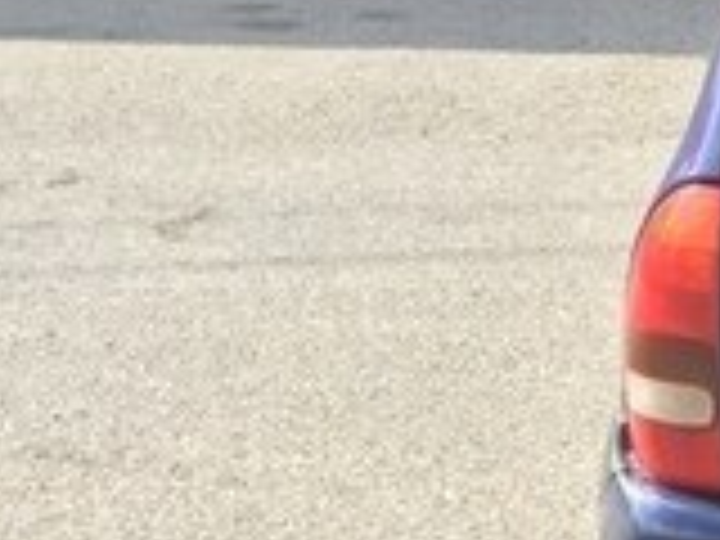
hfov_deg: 14.4
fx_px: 2496
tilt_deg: -11.8
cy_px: 254
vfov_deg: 12.3
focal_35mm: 120
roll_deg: -0.9
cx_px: 1300
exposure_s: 1/599
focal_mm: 4.15
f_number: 2.2
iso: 32
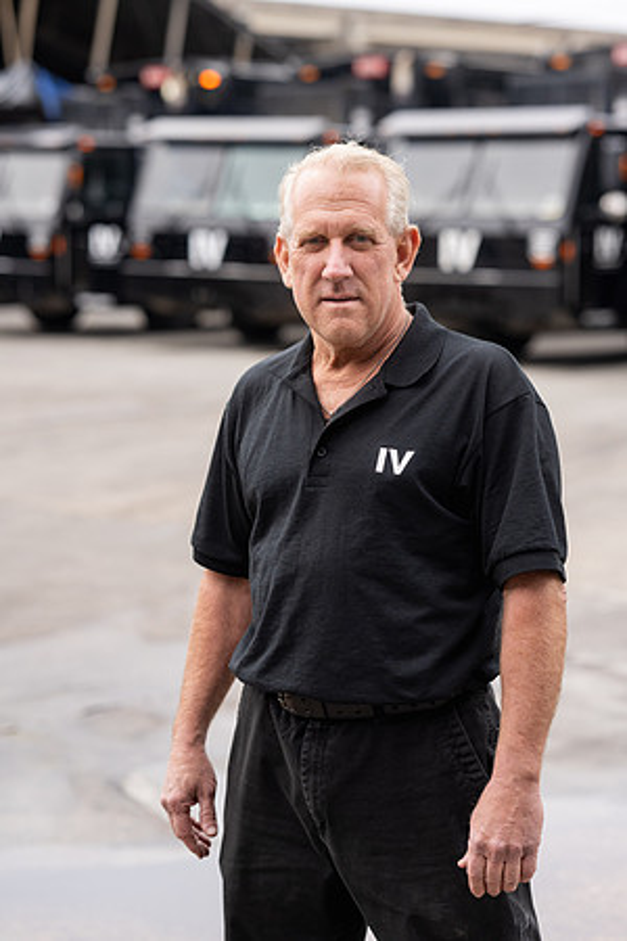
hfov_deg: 16.1
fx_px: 2220
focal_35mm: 85
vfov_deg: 23.9
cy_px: 470
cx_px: 314
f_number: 3.2
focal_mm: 85
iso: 200
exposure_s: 1/1000
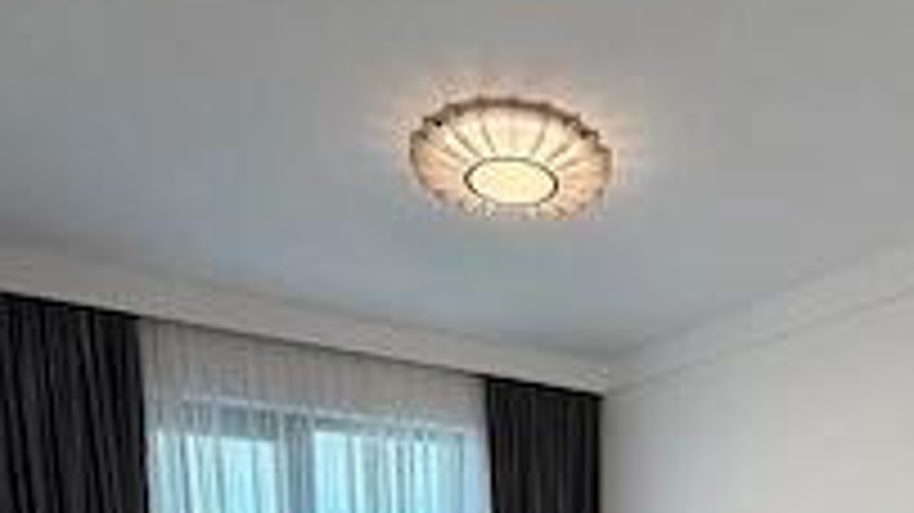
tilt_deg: -8.5
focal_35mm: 30
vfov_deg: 29.9
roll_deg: -0.3
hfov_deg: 62.9
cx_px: 599
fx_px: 727
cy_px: 688
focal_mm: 2.22
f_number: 2.2
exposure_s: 1/100
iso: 125
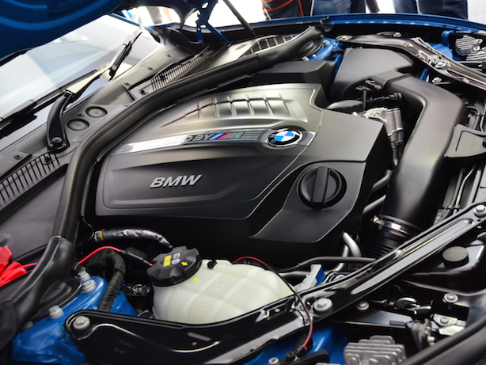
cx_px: 278
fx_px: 632
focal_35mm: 45
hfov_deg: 42.0
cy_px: 192
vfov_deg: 32.2
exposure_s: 1/25
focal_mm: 24
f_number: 3.8
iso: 1600
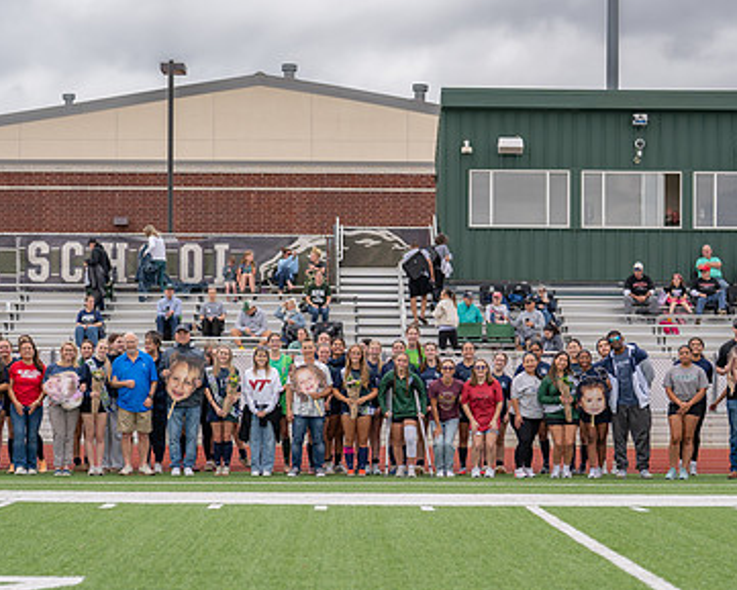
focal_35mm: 91
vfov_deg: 16.8
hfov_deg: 21.0
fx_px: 1985
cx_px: 365
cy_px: 429
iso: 125
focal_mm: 50
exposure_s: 1/1000
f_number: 2
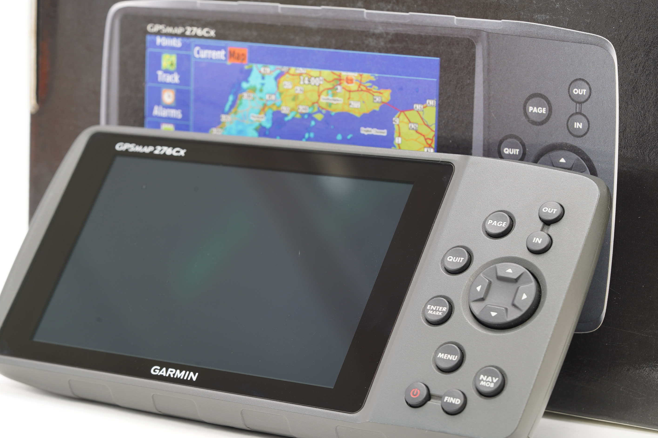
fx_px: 1753
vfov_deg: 14.2
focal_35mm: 96
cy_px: 223
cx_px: 317
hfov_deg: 21.3
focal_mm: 90
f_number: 11
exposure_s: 1/1.25
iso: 200
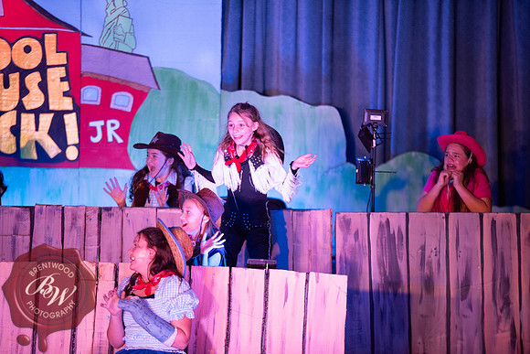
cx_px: 265
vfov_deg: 6.9
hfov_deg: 10.3
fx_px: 2945
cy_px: 177
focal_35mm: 200
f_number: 2.8
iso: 1600
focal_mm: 200
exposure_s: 1/200
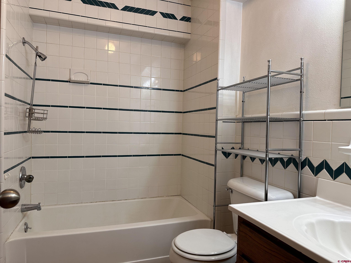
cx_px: 176
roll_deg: -0.9
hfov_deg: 71.6
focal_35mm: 24
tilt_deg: -0.1
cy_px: 132
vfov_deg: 56.8
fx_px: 243
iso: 100
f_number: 1.78
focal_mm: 6.86
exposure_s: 1/120
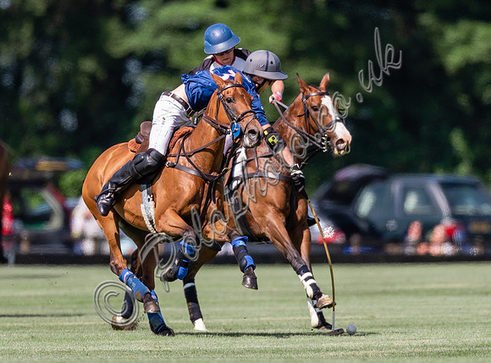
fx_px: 16636
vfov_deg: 1.3
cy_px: 174
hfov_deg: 1.7
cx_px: 183
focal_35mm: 1179
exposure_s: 1/3200
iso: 400
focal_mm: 500
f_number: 4
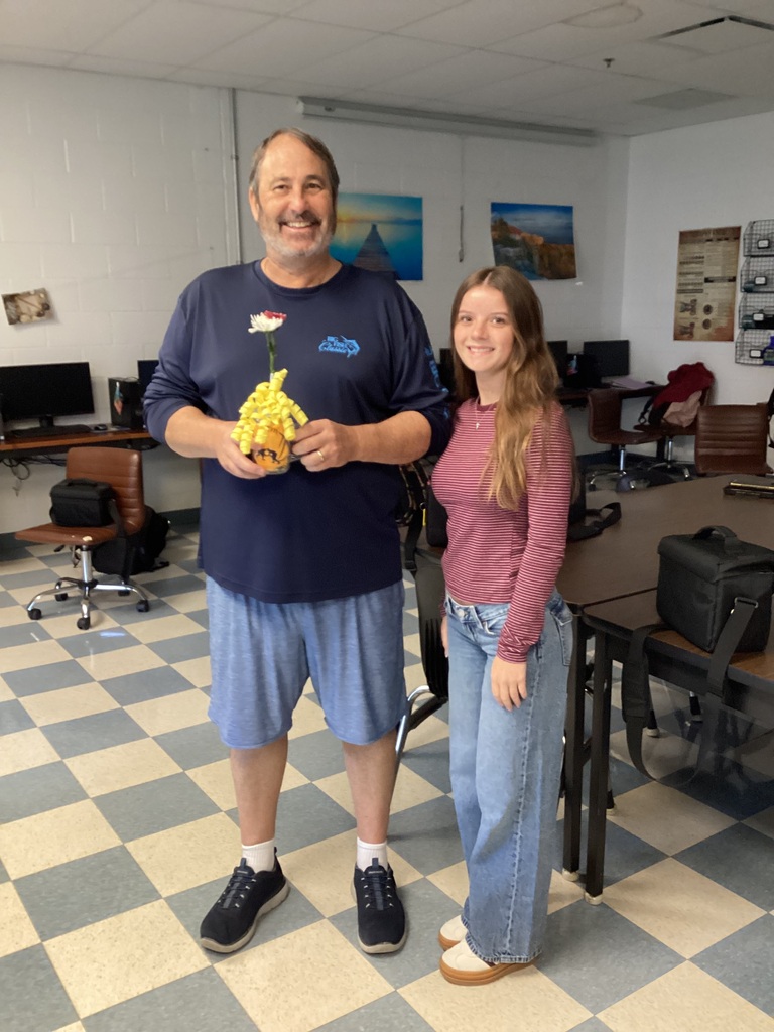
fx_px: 924
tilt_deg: -12.9
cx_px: 387
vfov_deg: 58.4
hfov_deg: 45.4
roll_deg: +0.8
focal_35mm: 31
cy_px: 516
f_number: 2.4
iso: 320
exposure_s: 1/50
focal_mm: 3.3
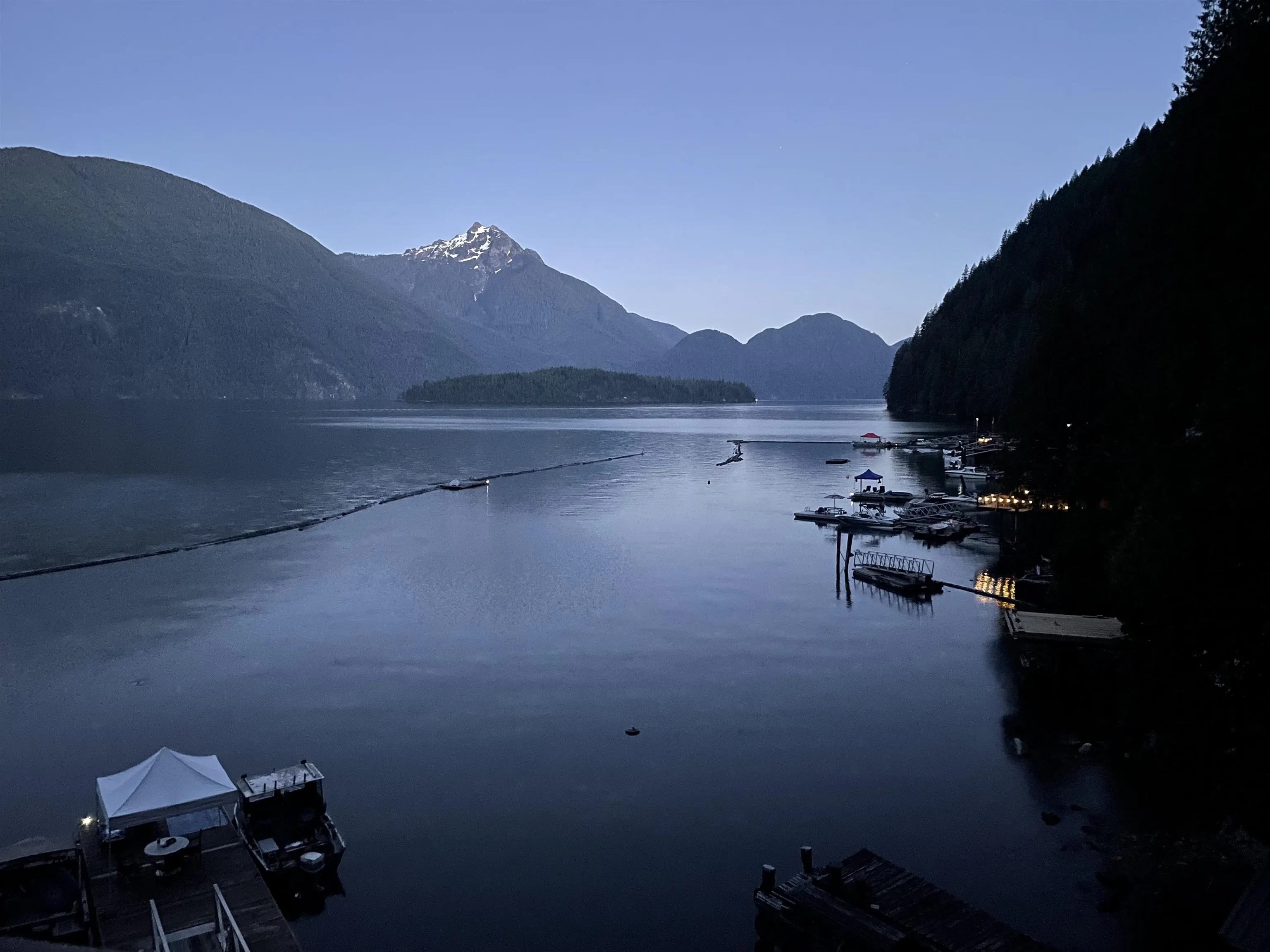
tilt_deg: -4.5
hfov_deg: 67.3
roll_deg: +0.5
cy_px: 476
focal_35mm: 26
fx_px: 954
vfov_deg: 53.1
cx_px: 635
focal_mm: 4.2
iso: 640
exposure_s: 1/7
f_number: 1.6
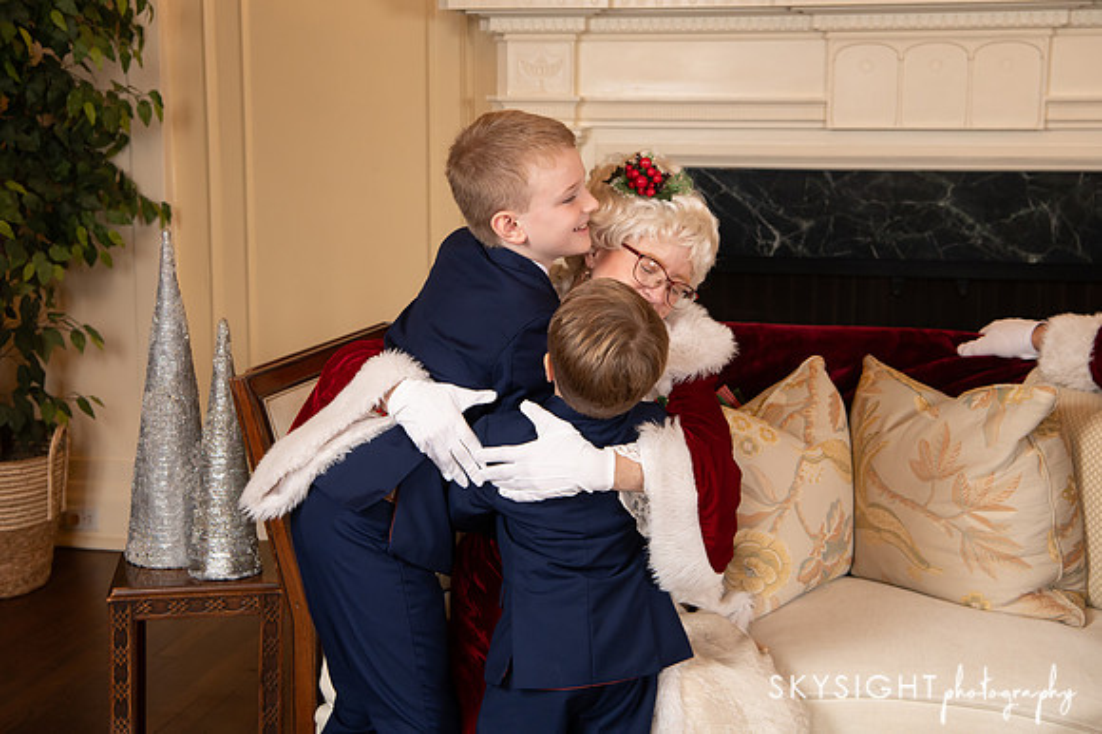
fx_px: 1734
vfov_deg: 23.9
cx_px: 538
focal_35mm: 57
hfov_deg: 35.3
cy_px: 323
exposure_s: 1/200
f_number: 5.6
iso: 1600
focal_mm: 50
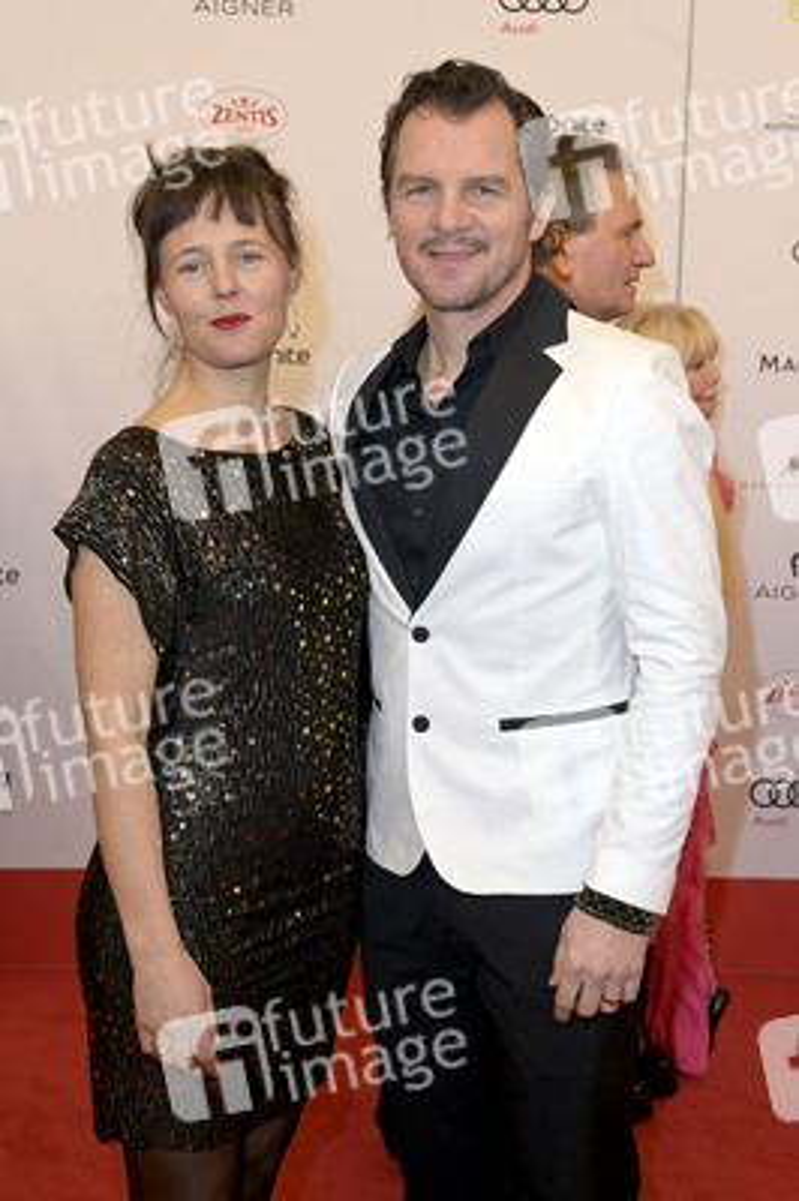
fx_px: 1601
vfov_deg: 41.1
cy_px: 600
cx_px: 400
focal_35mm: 48
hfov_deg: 28.0
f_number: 6.3
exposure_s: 1/250
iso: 400
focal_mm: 48
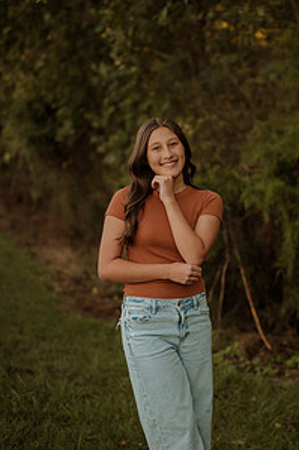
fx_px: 938
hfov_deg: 18.0
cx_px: 217
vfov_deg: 27.0
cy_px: 234
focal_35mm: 75
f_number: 2
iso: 250
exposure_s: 1/640
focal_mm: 50
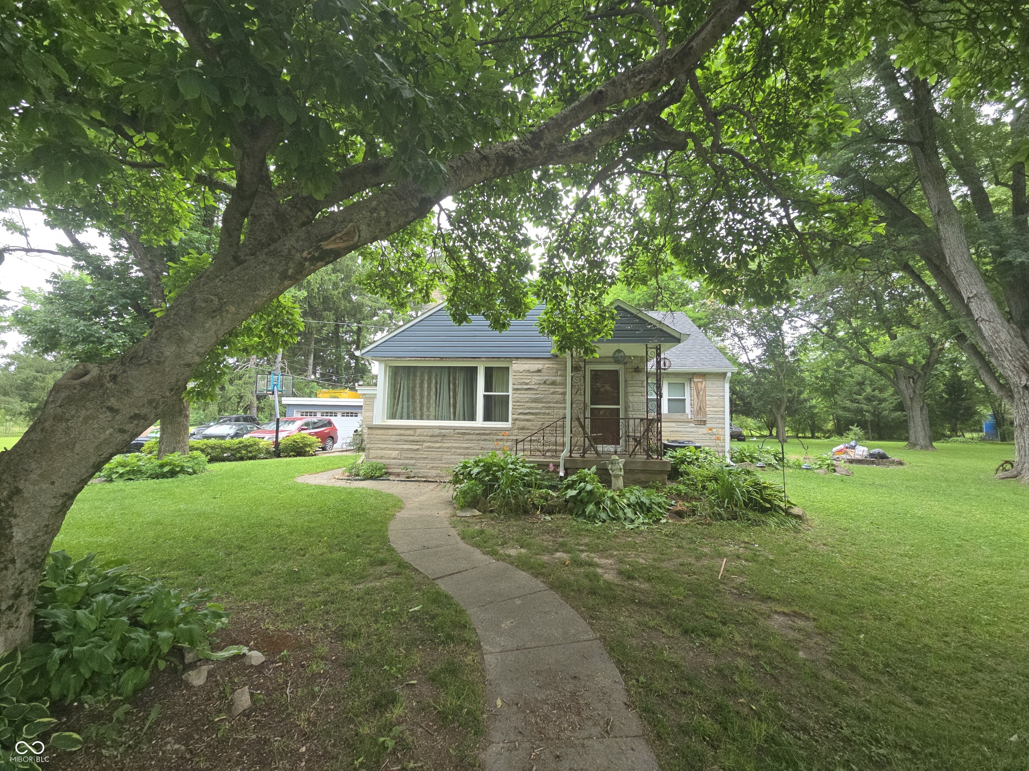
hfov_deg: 106.2
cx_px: 514
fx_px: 386
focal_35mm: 13
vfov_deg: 89.9
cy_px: 386
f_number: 2.2
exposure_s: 1/121
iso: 50
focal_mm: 2.2
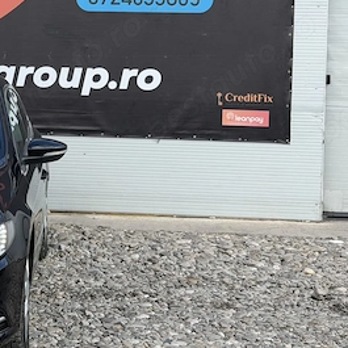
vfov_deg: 18.0
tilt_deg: -1.0
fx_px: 1092
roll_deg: -1.1
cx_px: -14
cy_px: 95
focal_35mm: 96
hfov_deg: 17.6
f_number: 1.78
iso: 64
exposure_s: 1/1484
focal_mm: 6.76
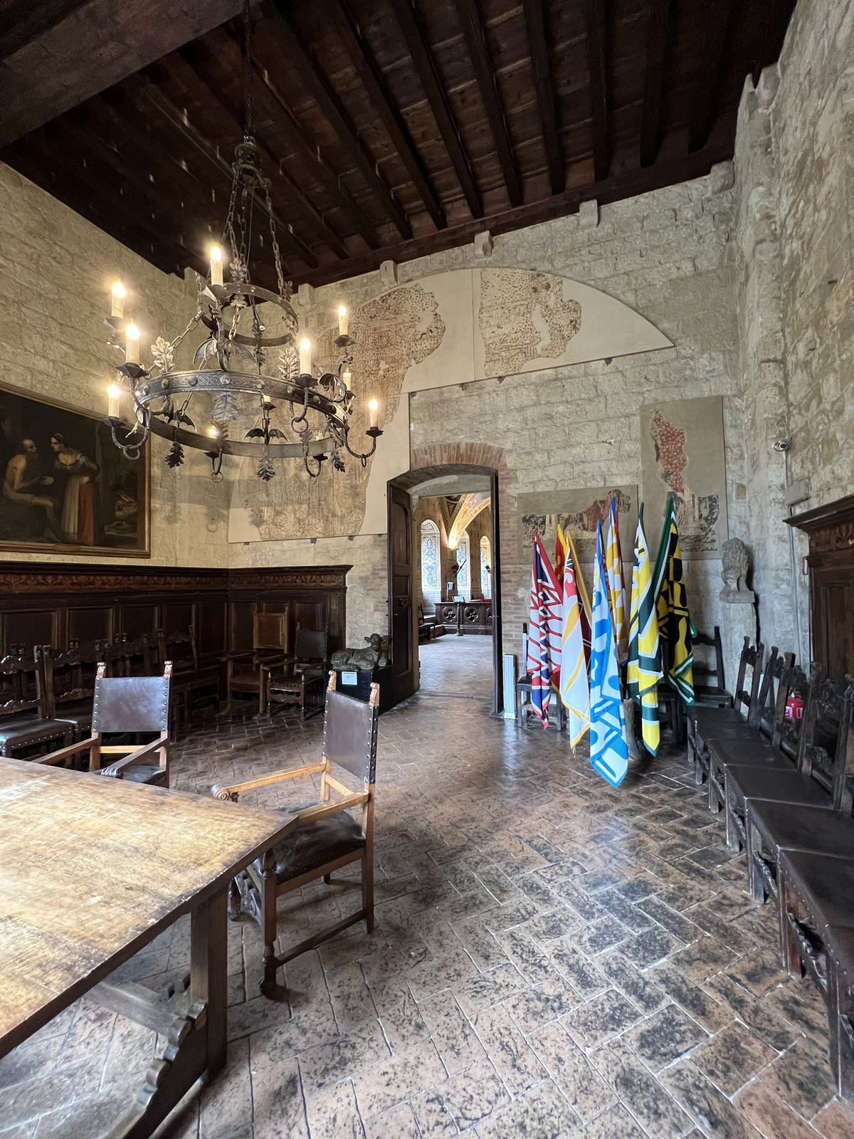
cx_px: 427
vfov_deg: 106.2
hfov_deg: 89.9
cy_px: 570
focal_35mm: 13
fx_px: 428
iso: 400
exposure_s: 1/50
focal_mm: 1.57
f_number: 1.8
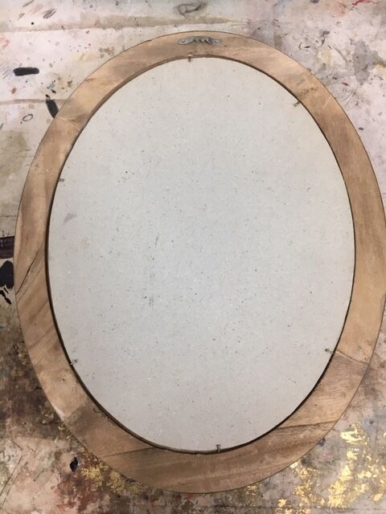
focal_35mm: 29
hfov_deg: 48.2
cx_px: 193
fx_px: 431
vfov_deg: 61.7
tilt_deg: -75.5
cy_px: 257
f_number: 2.2
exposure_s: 1/33
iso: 64
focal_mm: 4.15
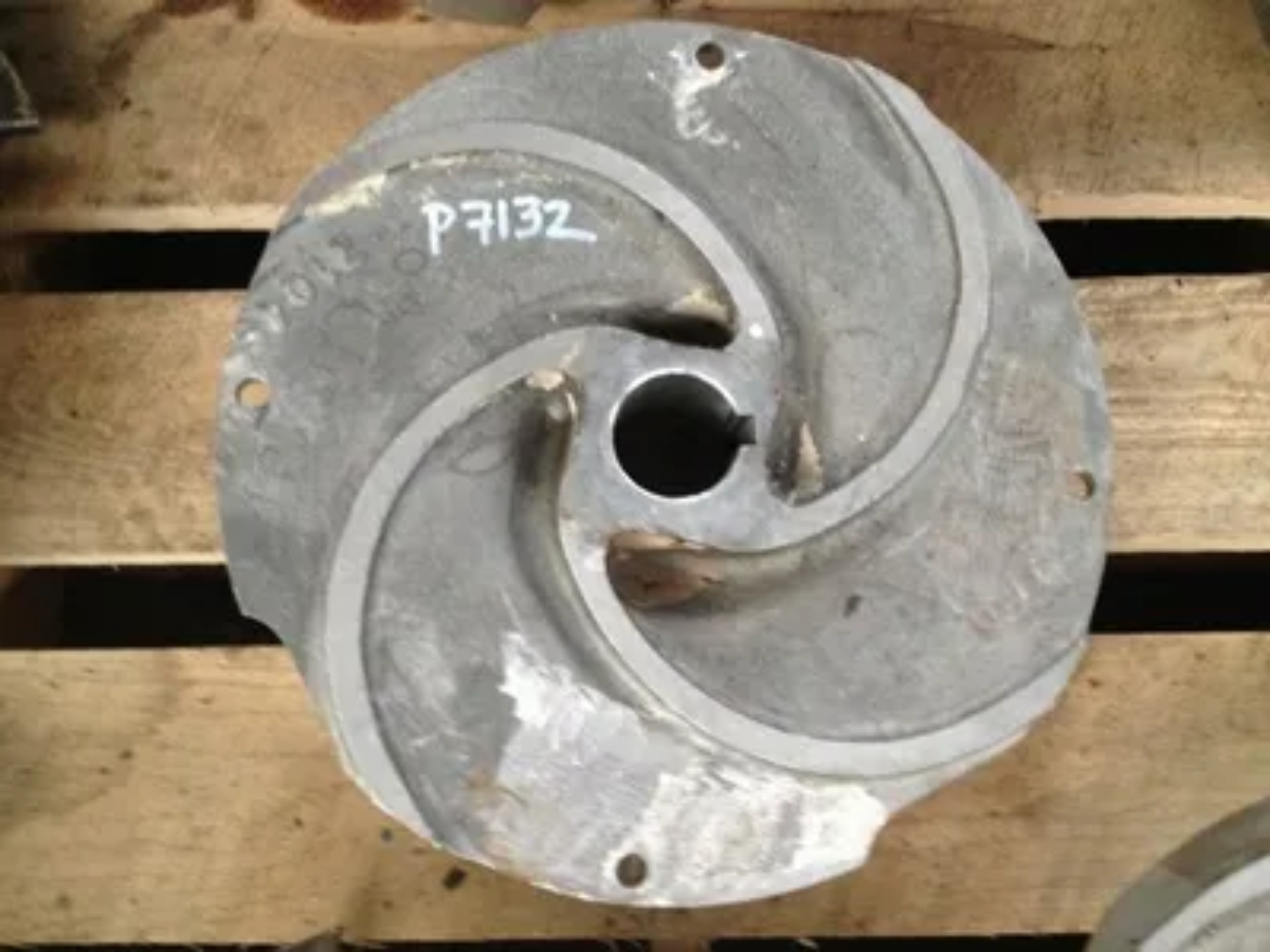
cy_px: 476
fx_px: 1284
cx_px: 635
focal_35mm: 35
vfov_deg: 40.7
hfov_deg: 52.6
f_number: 2.4
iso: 160
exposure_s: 1/20
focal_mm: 4.28
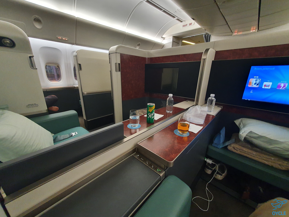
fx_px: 109
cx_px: 144
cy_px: 108
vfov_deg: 89.9
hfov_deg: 106.2
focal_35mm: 13
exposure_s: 1/40
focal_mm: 1.8
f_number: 2.2
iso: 400
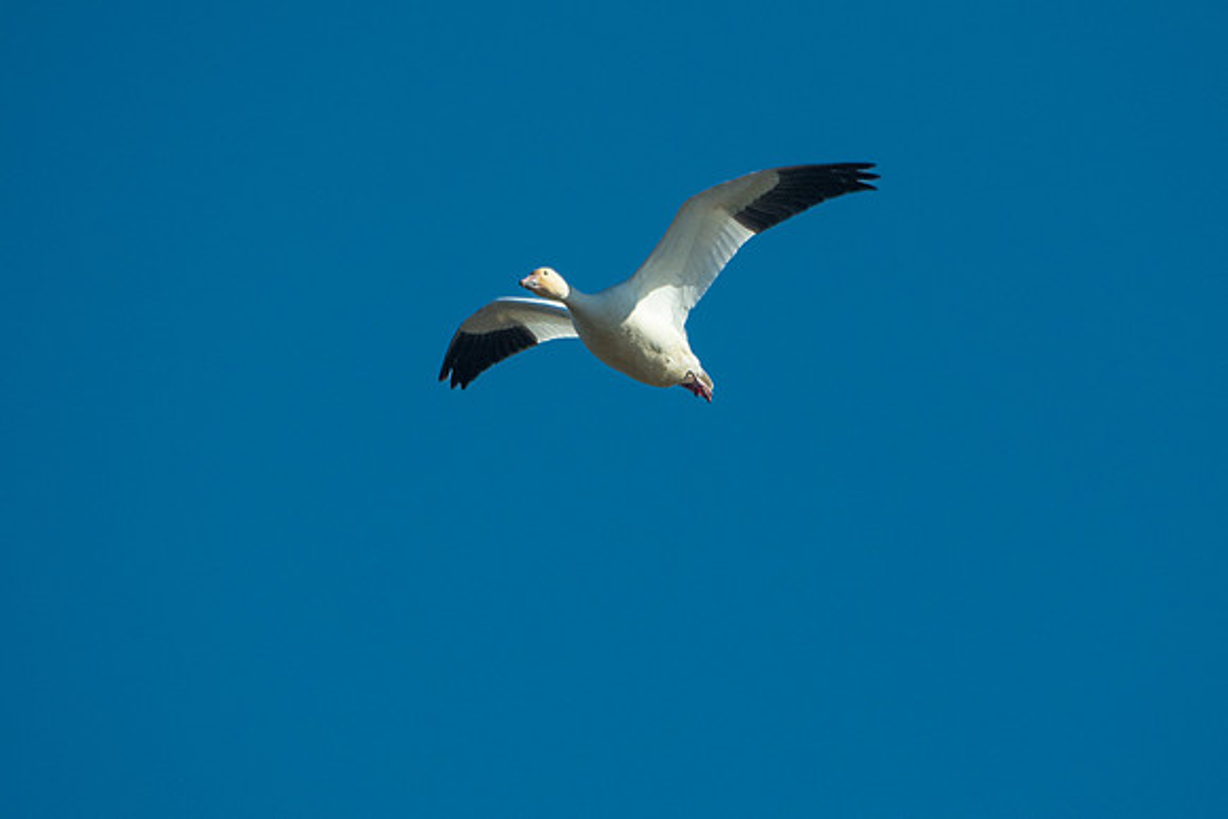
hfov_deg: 2.3
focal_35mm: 907
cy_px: 456
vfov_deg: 1.5
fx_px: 30951
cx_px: 490
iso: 125
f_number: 5
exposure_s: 1/1250
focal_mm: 219.76
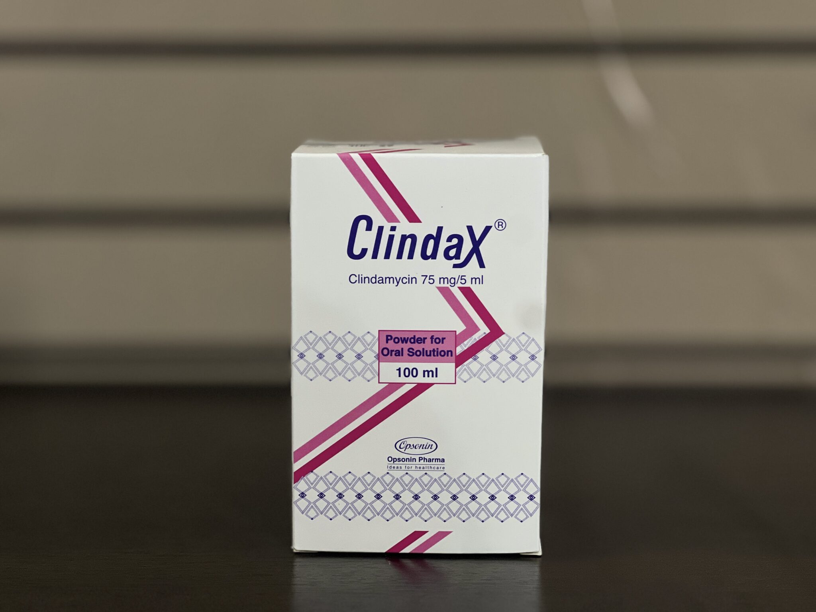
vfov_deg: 19.1
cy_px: 306
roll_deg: -0.4
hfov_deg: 25.3
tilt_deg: -7.5
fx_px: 1815
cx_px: 408
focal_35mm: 77
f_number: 2.8
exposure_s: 1/33
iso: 200
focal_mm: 9
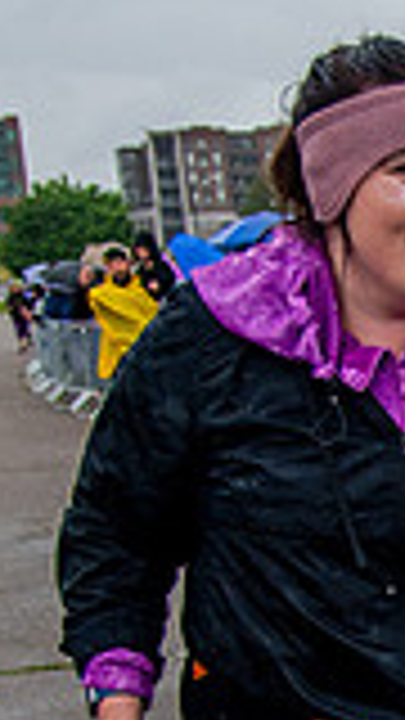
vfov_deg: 19.4
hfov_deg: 10.1
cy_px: 860
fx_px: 1986
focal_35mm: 104
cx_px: 994
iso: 1600
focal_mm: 24
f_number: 4
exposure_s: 1/2500
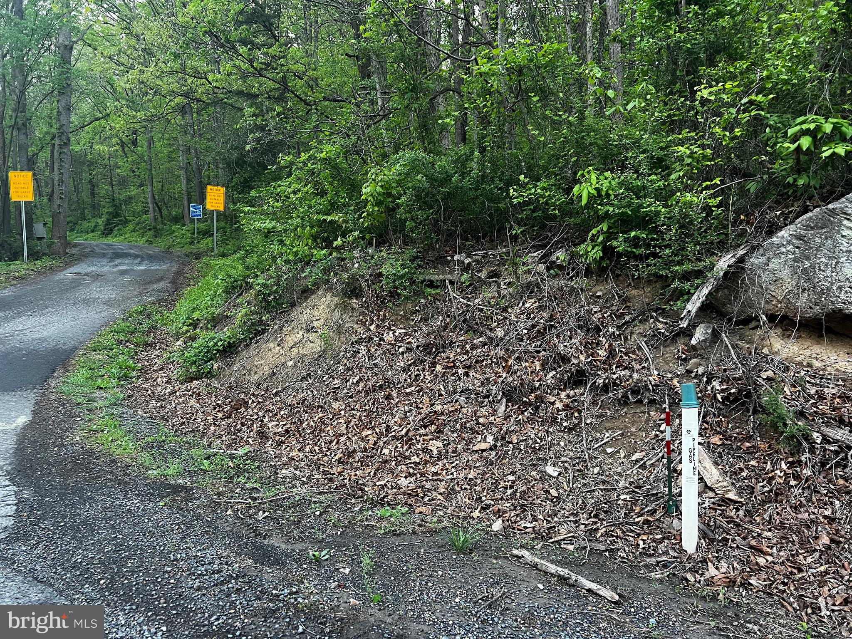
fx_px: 640
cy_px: 320
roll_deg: -0.7
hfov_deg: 67.3
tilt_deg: -1.7
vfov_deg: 53.1
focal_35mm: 26
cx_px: 426
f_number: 1.5
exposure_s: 1/60
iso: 250
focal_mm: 5.7
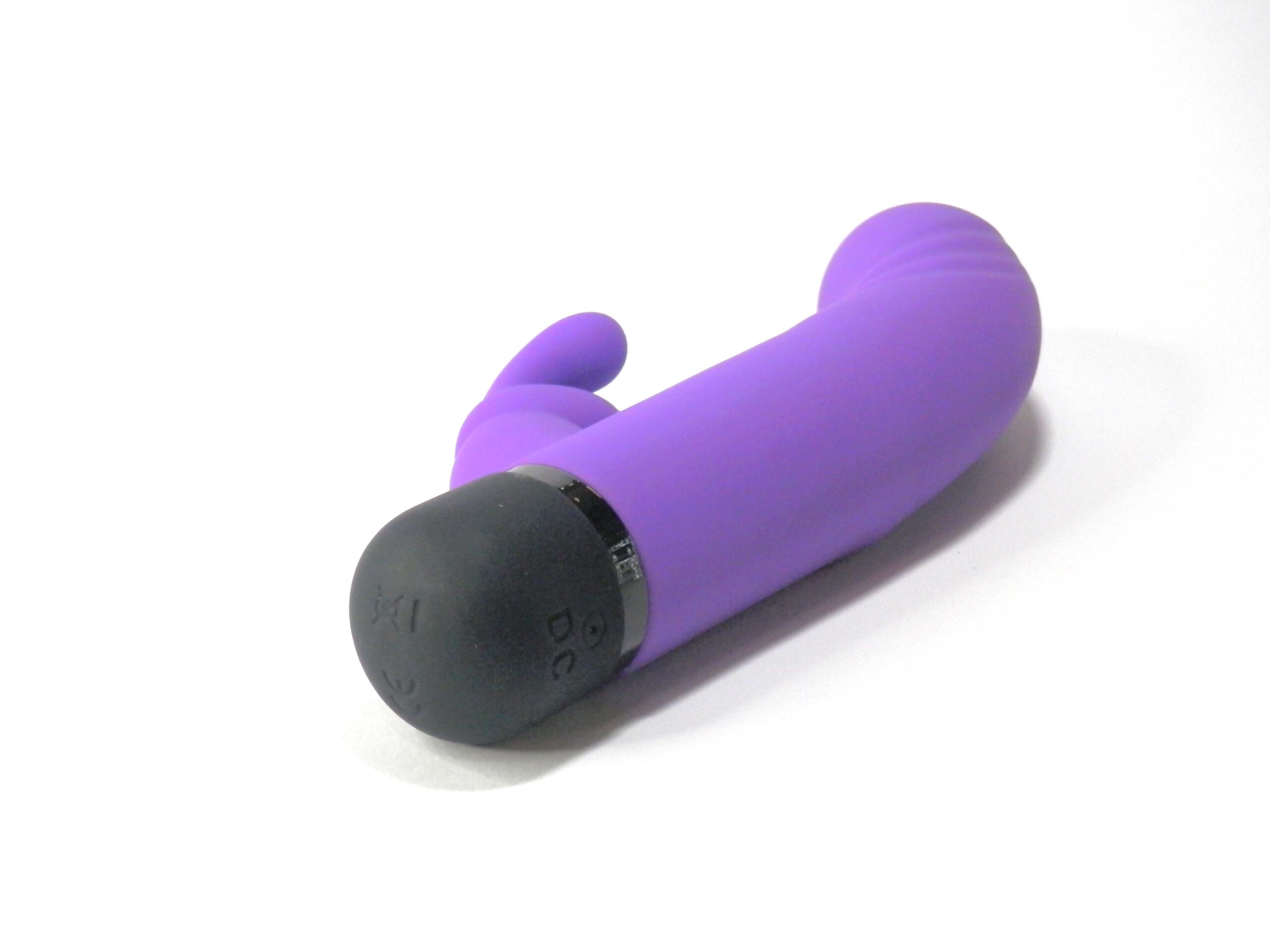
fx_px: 2678
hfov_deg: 26.7
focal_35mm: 73
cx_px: 635
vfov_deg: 20.2
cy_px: 476
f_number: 4.5
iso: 200
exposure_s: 1/80
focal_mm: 13.1
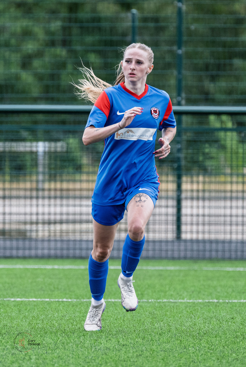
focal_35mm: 897
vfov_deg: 2.3
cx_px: 100
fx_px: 9158
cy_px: 146
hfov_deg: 1.5
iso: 1100
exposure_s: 1/1600
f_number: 5.6
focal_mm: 400
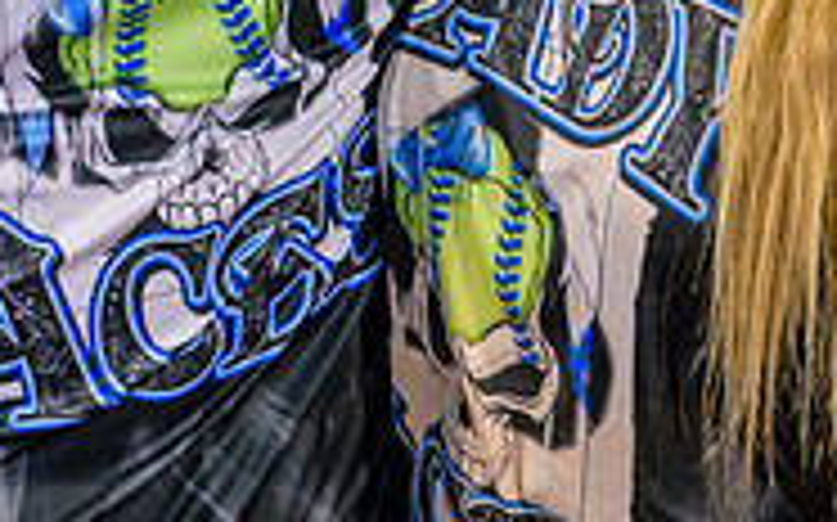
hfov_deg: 12.1
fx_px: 3944
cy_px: -446
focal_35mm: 173
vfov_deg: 7.3
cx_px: 333
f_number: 5
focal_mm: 70
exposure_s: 1/80
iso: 2000
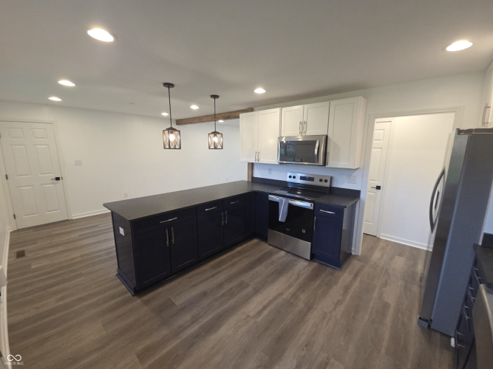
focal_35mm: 13
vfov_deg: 89.9
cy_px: 184
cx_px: 246
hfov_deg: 106.2
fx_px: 185
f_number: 2.2
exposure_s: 1/60
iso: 160
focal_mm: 2.2
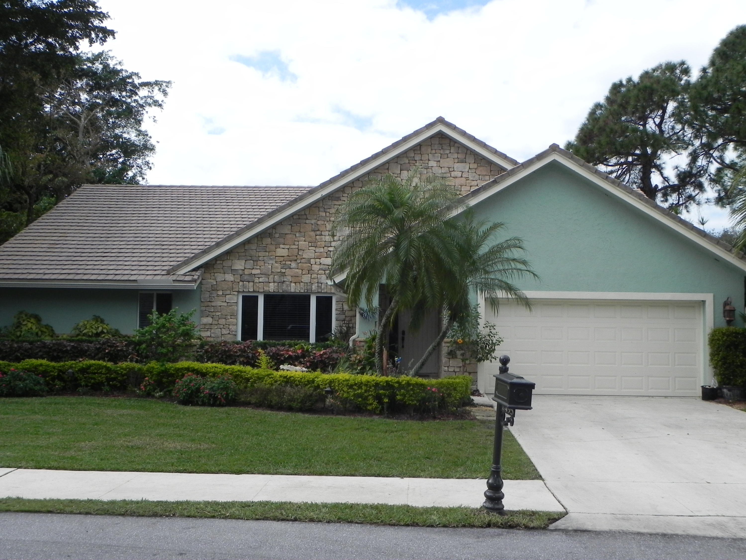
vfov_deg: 38.7
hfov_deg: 50.1
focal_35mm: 37
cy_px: 280
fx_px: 797
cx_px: 373
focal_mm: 6.6
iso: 224
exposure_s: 1/502
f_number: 6.3
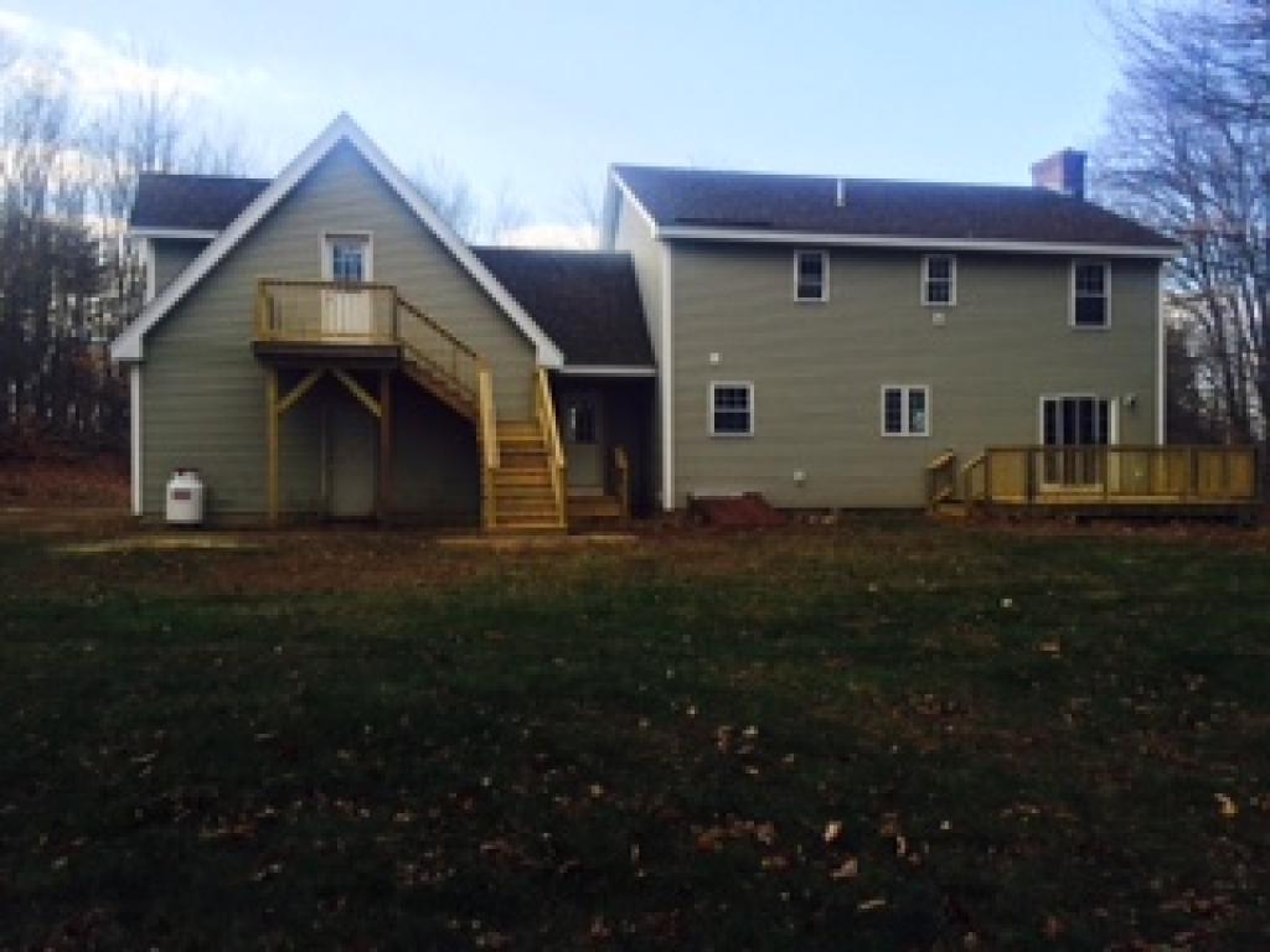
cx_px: 635
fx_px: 1064
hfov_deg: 61.7
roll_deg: -0.2
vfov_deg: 48.2
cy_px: 476
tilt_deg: -2.8
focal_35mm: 29
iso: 32
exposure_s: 1/662
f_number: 2.2
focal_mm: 4.15
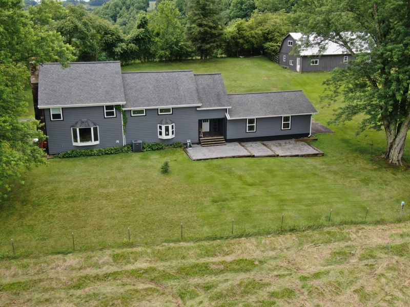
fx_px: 462
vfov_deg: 36.8
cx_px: 205
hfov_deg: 47.9
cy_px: 154
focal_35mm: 39
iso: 100
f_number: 3.4
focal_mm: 6.63
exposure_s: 1/320
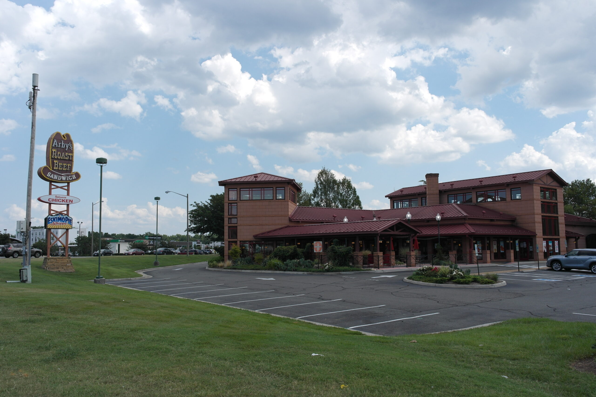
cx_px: 298
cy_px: 198
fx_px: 497
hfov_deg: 61.9
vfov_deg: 43.6
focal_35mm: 30
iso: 100
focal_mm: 20
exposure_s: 1/320
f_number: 7.1
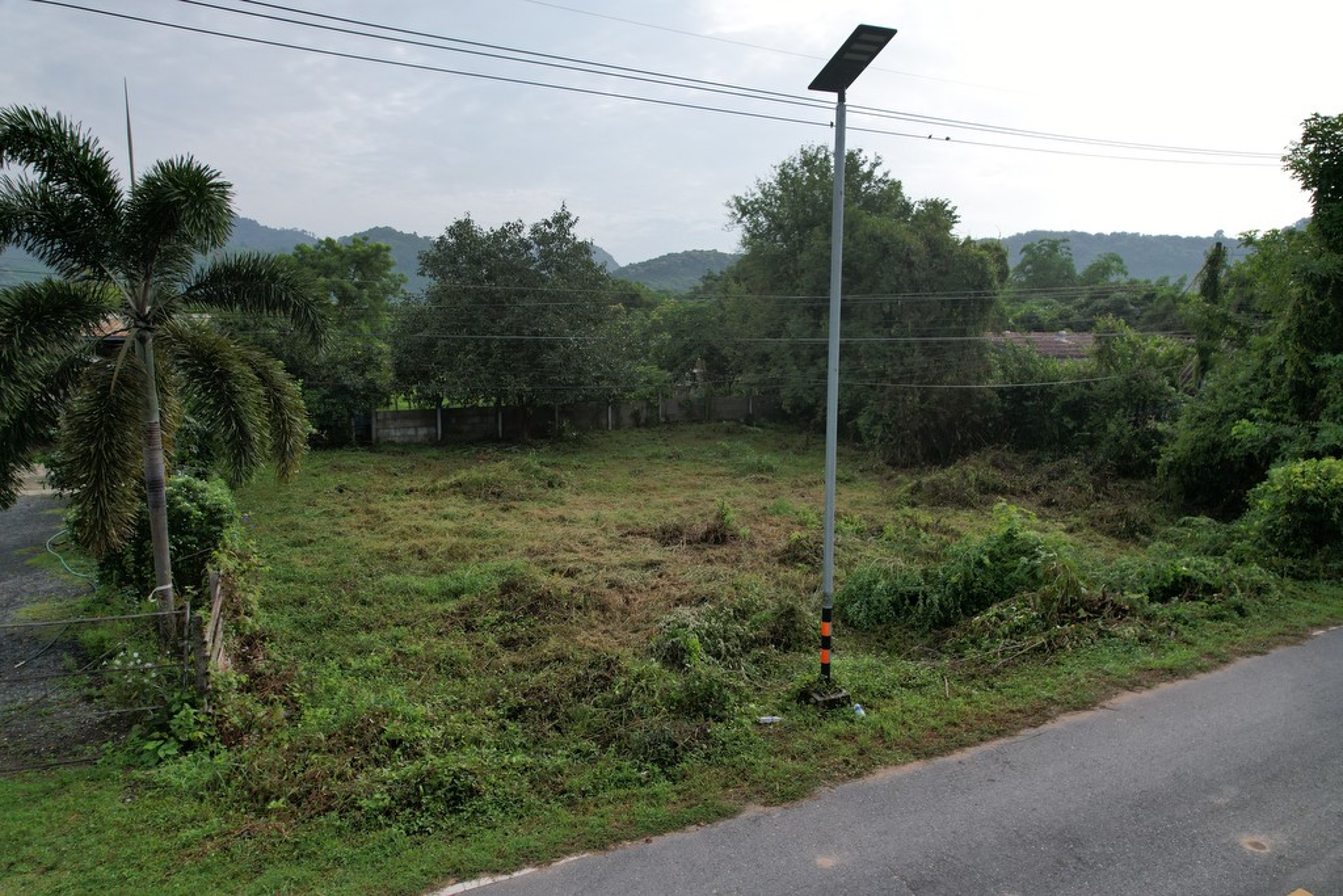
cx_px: 672
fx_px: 821
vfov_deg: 57.2
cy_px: 448
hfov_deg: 78.6
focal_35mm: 22
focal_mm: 8.38
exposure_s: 1/2000
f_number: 2.8
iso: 100
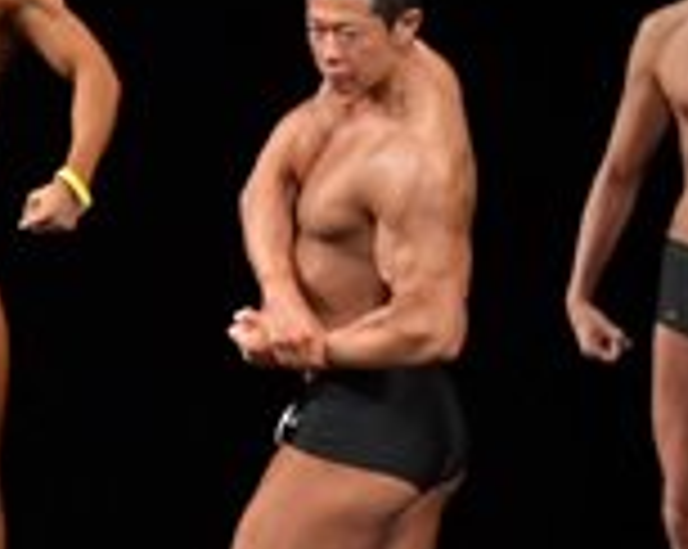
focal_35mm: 657
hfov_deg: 2.9
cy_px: 378
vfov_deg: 2.4
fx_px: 13361
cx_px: -983
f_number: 5.6
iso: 3200
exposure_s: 1/400
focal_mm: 92
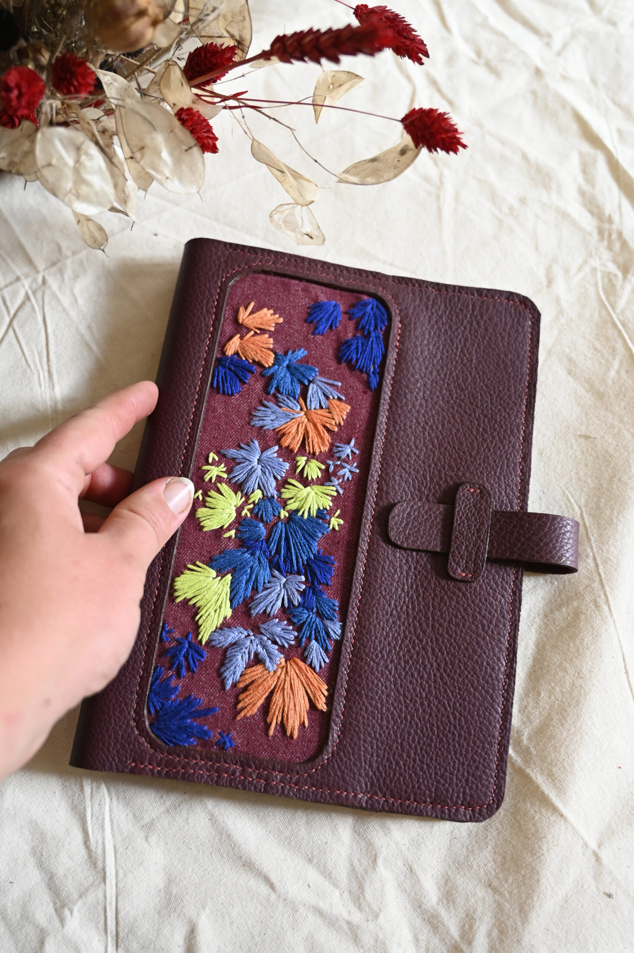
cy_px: 476
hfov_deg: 41.7
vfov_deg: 59.5
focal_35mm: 32
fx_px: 833
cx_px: 317
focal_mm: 31.5
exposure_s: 1/125
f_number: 4
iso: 2200
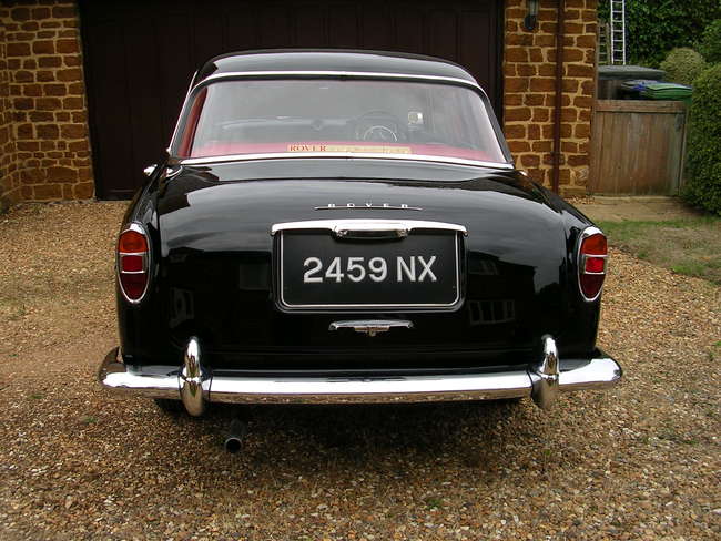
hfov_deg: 49.0
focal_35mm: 38
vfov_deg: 37.7
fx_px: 792
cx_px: 360
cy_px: 270
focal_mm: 5.8
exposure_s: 1/475
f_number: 2.8
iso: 50
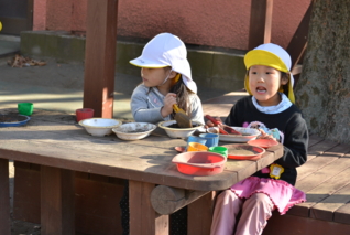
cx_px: 141
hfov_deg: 19.7
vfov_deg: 13.3
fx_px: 1009
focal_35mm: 104
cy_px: 103
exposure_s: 1/125
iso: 140
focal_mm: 55
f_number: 5.6
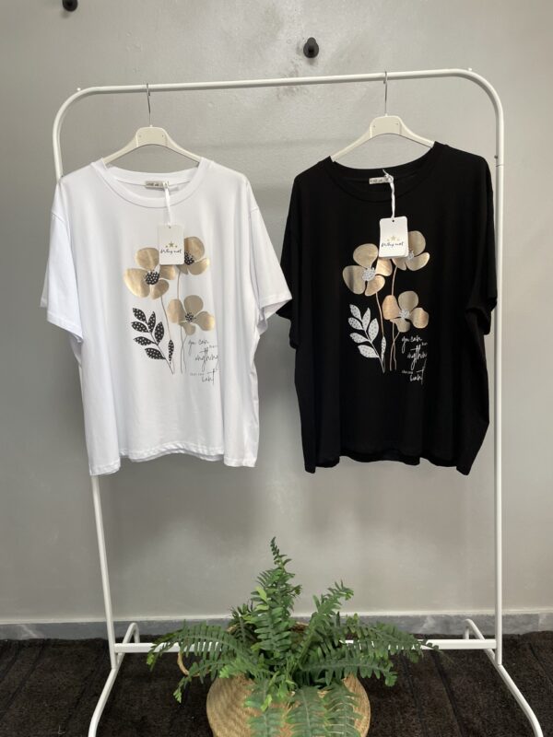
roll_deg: +1.6
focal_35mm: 26
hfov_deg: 53.1
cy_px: 368
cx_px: 276
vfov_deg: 67.3
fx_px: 554
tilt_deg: -8.5
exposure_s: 1/100
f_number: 1.6
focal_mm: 4.2
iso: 125
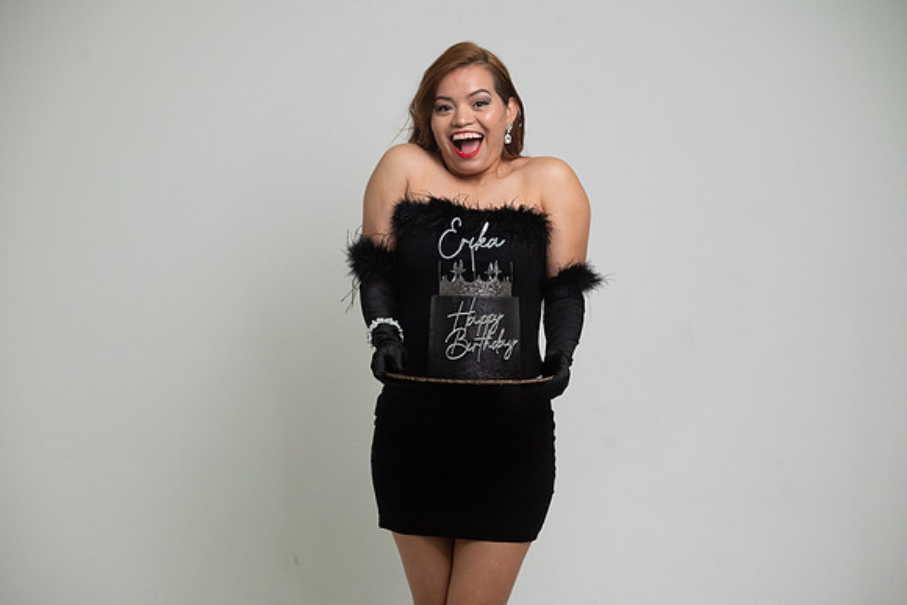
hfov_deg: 33.4
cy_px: 302
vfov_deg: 22.6
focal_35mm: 60
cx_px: 454
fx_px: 1512
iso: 3200
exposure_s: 1/320
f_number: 5.6
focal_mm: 60
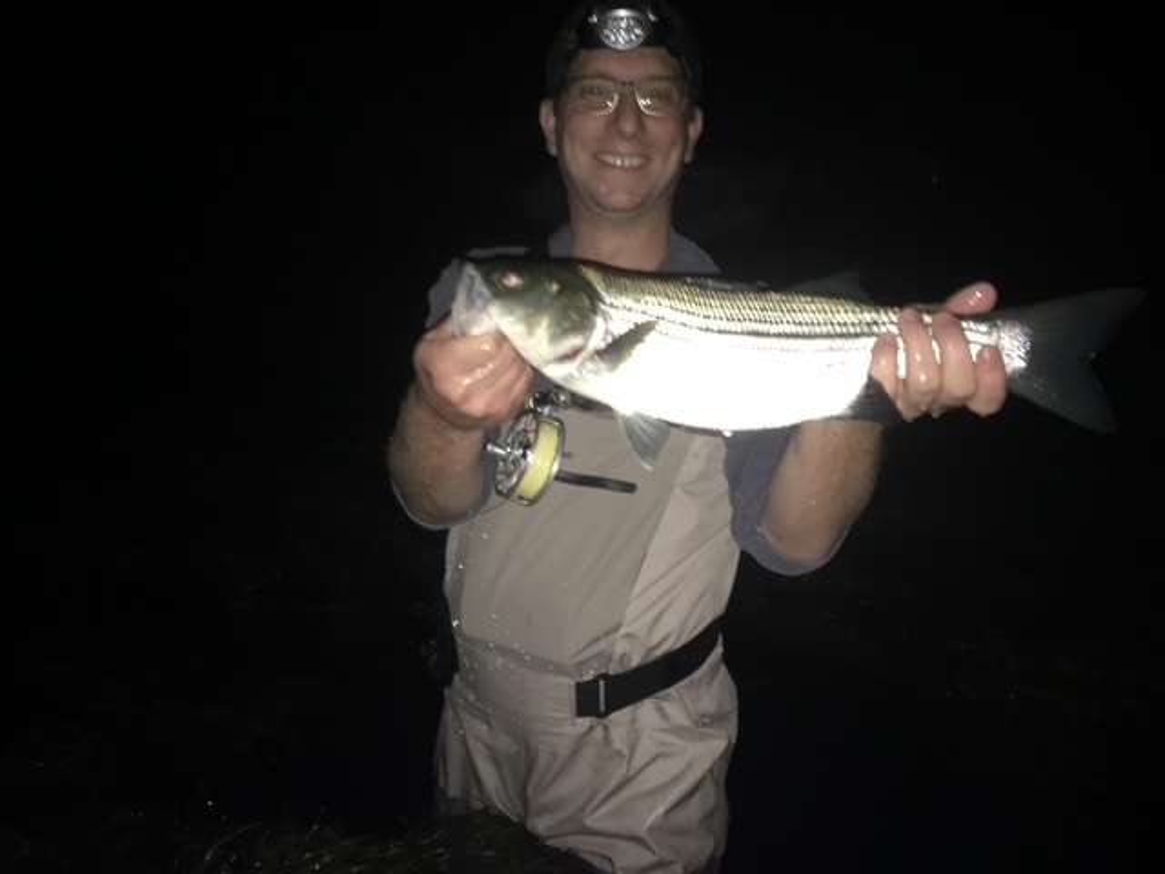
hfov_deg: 61.7
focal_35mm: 29
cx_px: 582
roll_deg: -2.1
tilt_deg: -9.6
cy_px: 437
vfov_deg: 48.2
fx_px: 976
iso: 160
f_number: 2.2
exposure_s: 1/16
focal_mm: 4.15
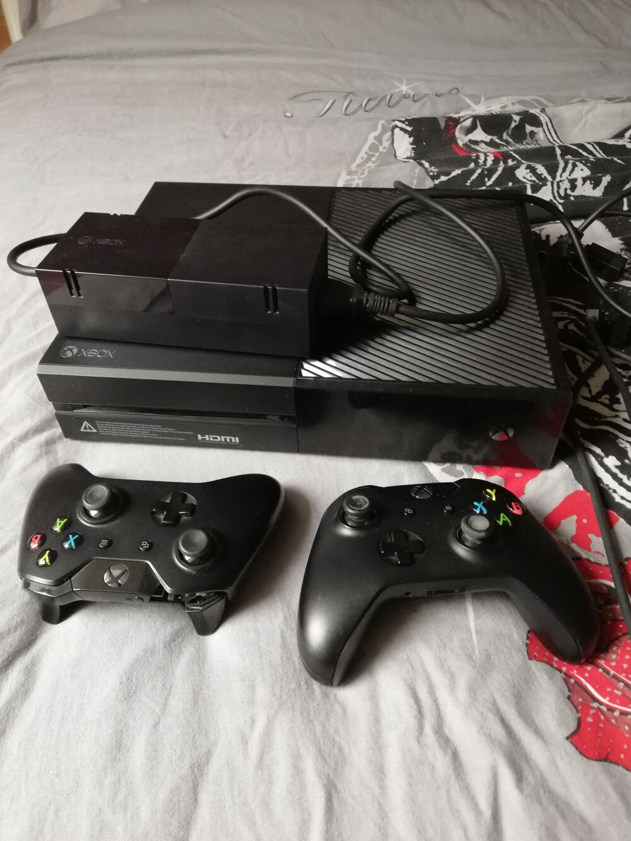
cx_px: 316
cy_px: 420
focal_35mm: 26
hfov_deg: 53.1
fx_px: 632
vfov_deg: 67.3
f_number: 2.2
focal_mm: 3.81
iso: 500
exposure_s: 1/20
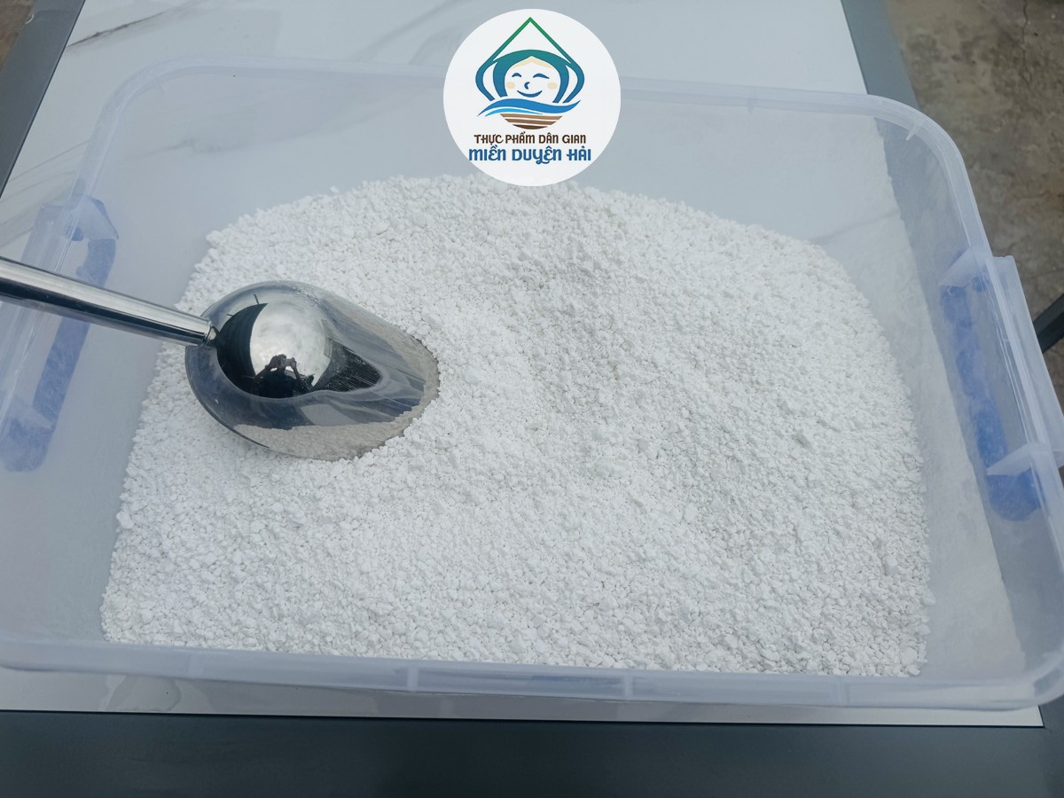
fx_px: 738
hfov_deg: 71.6
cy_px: 399
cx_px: 532
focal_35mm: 24
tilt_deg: -63.0
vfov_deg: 56.8
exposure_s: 1/12346
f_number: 1.78
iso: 80
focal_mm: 6.76
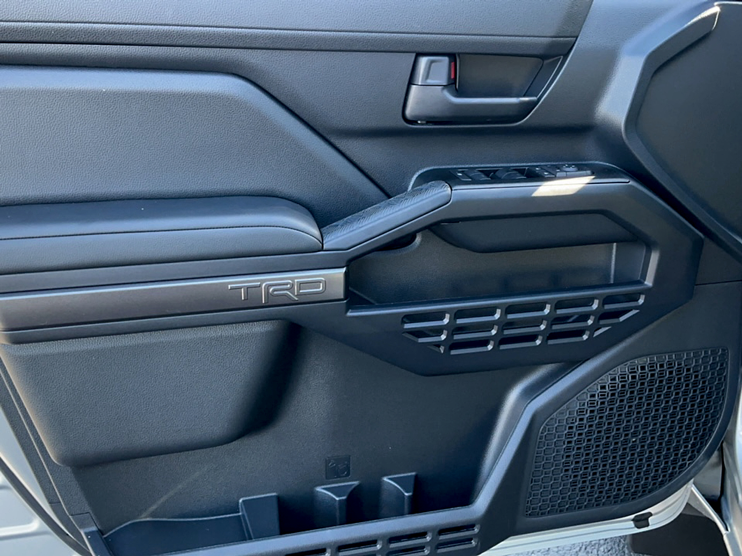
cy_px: 278
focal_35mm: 30
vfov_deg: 46.8
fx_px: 643
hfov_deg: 60.0
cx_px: 371
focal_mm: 3
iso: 50
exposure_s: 1/60
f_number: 1.8
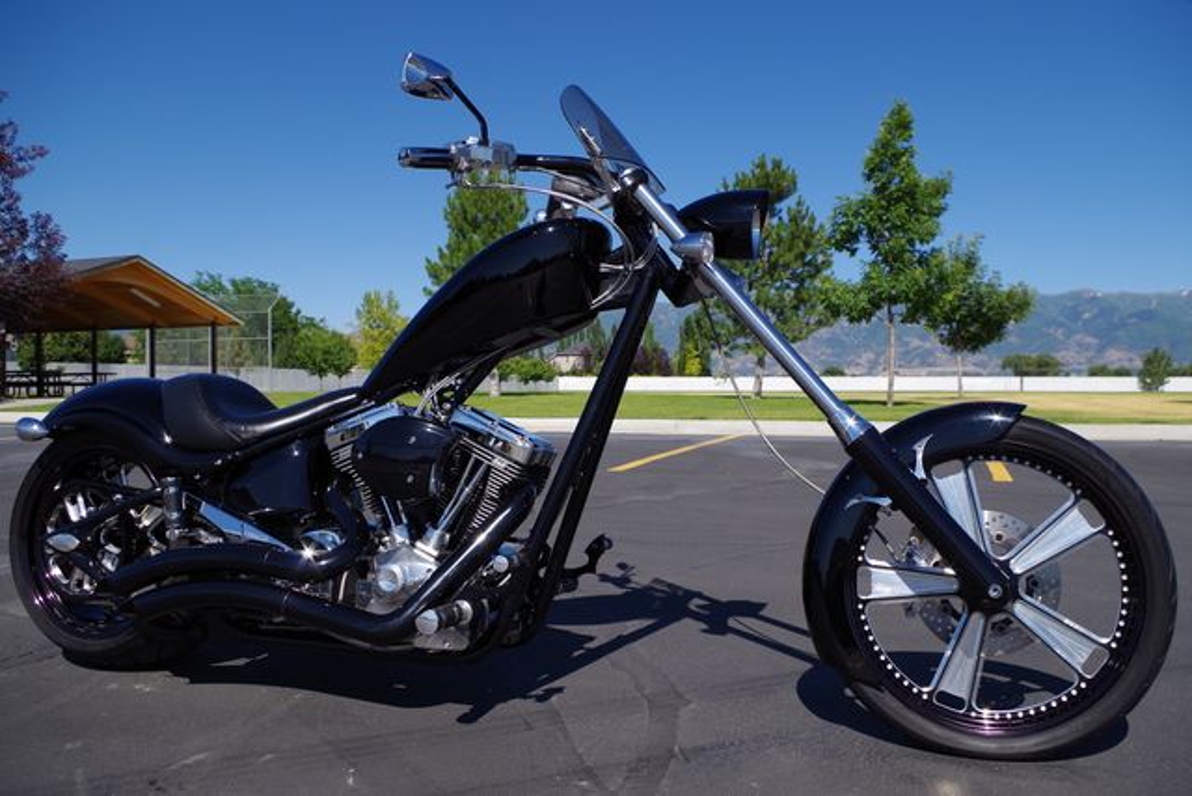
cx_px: 596
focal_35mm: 30
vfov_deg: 43.6
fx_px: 993
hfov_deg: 61.9
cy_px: 398
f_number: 8
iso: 100
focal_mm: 20
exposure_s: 1/320
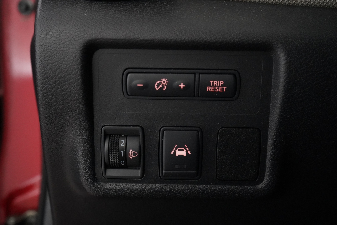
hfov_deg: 47.4
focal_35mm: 41
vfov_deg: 32.6
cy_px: 112
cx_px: 168
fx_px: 384
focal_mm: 41
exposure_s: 1/60
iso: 12800
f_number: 6.3
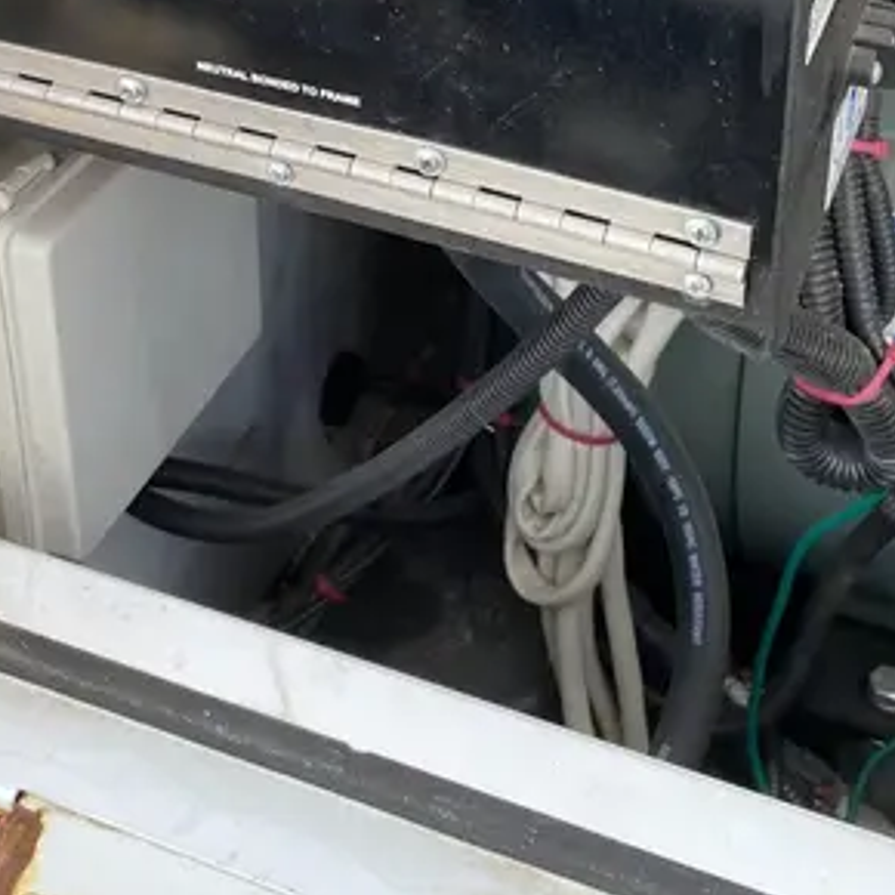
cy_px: -184
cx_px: 460
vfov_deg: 26.3
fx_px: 1697
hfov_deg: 29.6
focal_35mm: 58
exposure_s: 1/346
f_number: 1.8
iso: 32
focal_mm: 4.25
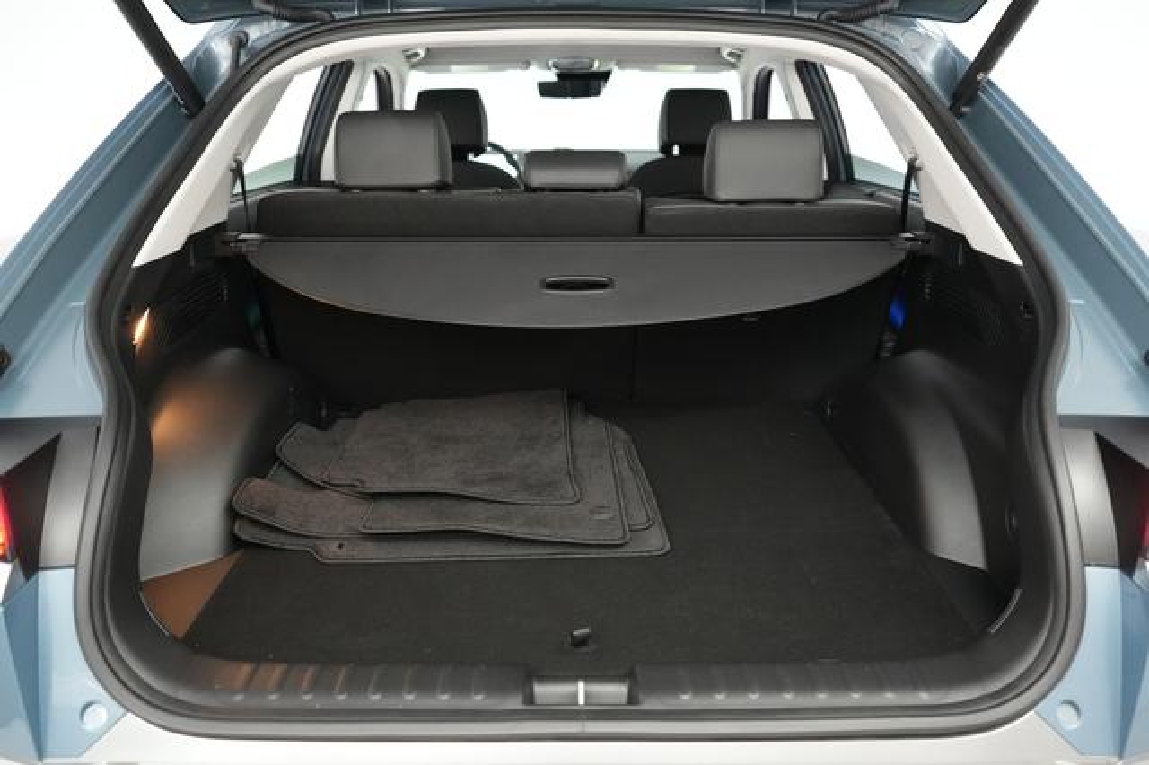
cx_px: 574
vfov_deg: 46.4
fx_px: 893
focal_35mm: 28
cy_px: 382
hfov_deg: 65.5
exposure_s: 1/160
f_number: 2.8
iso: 6400
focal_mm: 28
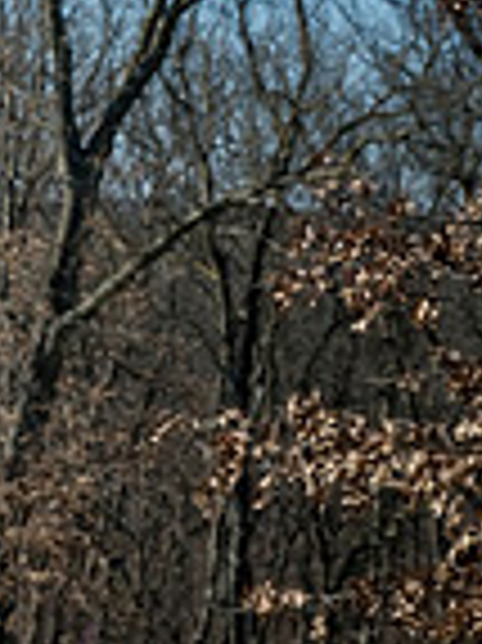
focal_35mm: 187
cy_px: 340
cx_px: -806
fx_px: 3477
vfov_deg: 10.6
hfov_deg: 7.3
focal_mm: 48
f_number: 10
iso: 400
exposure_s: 1/640
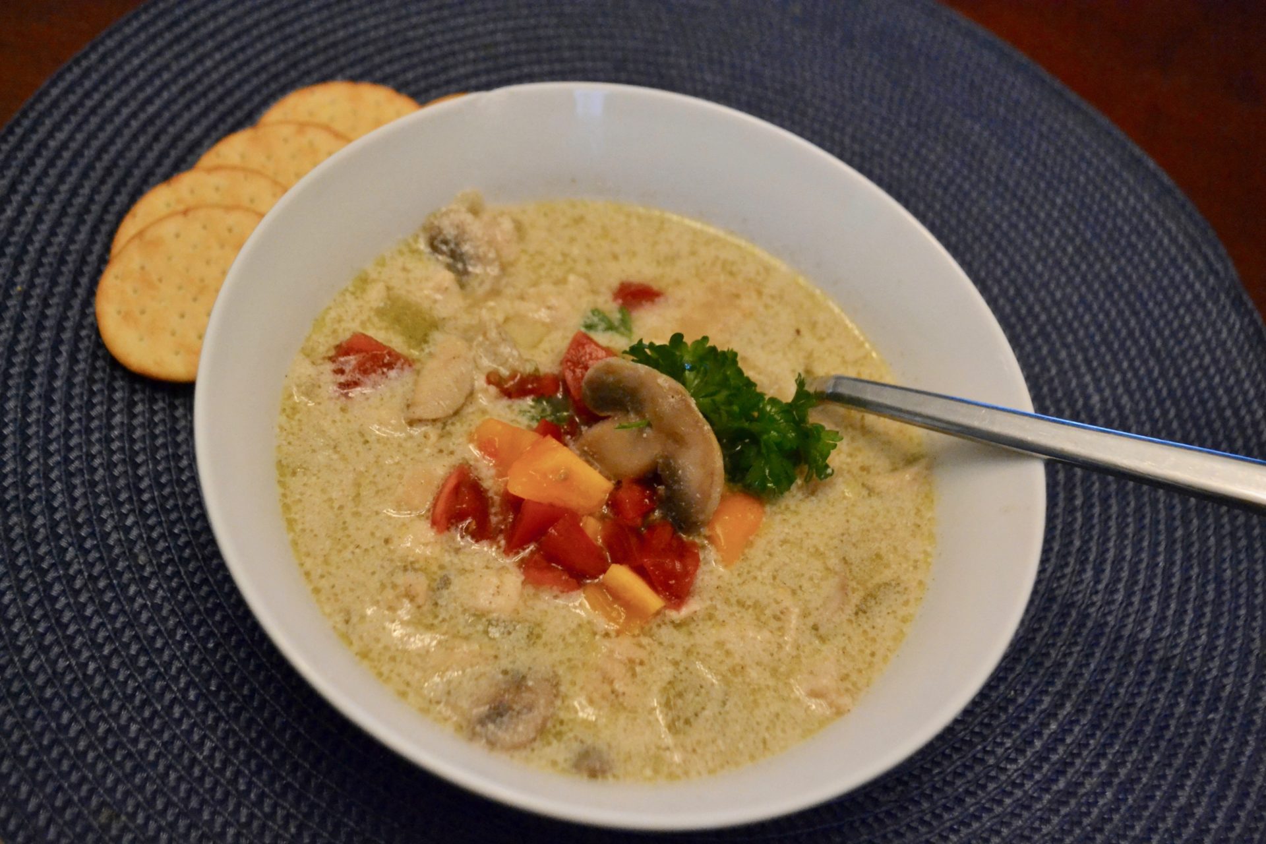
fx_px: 1371
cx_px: 633
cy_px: 422
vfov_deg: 34.2
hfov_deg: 49.6
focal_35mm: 39
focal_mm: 26
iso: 3200
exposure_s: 1/60
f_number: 4.2
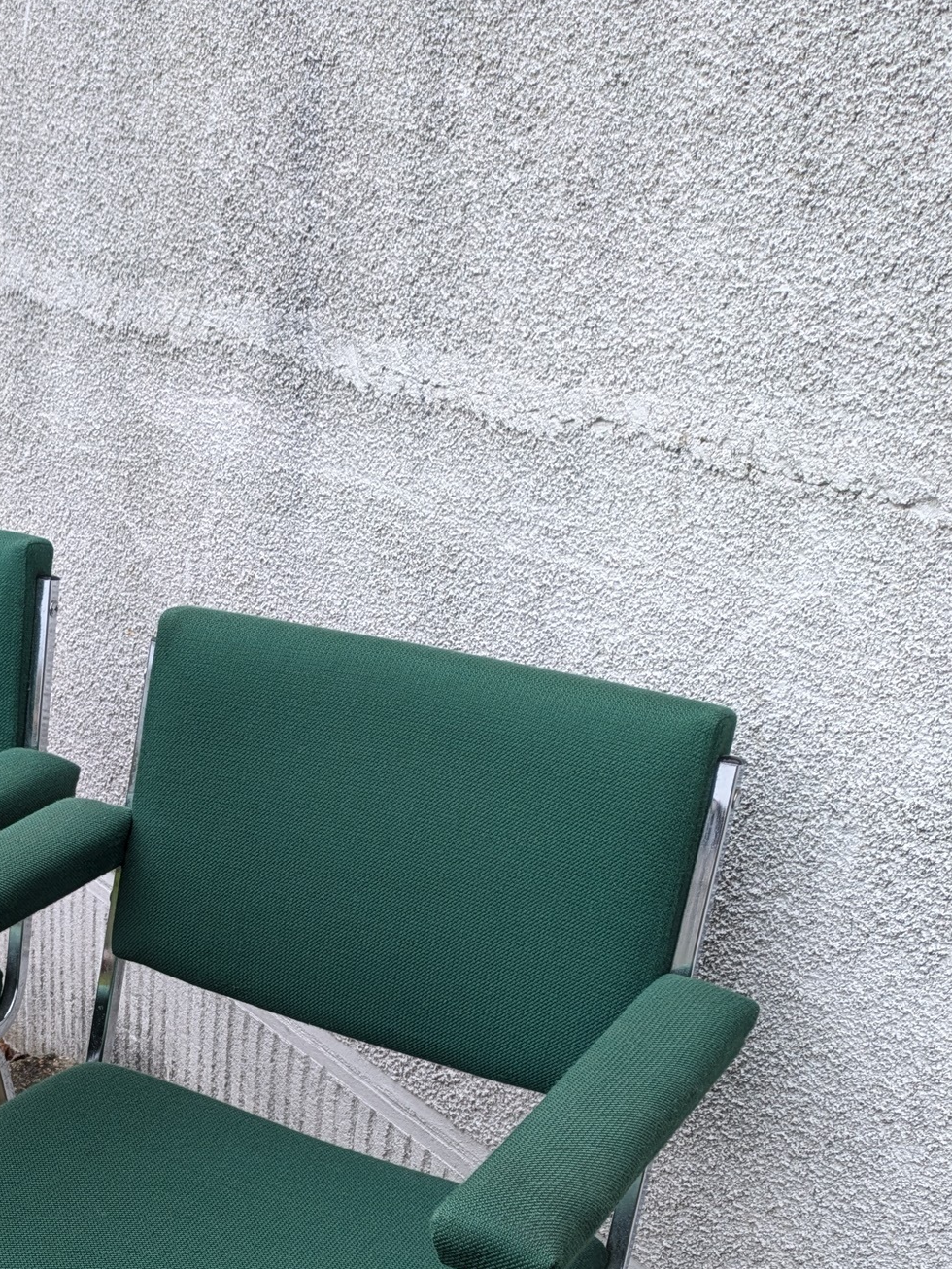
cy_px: 1125
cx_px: 119
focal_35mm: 49
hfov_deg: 28.7
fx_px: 1796
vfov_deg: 36.6
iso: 60
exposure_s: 1/100
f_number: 1.89
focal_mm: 5.43
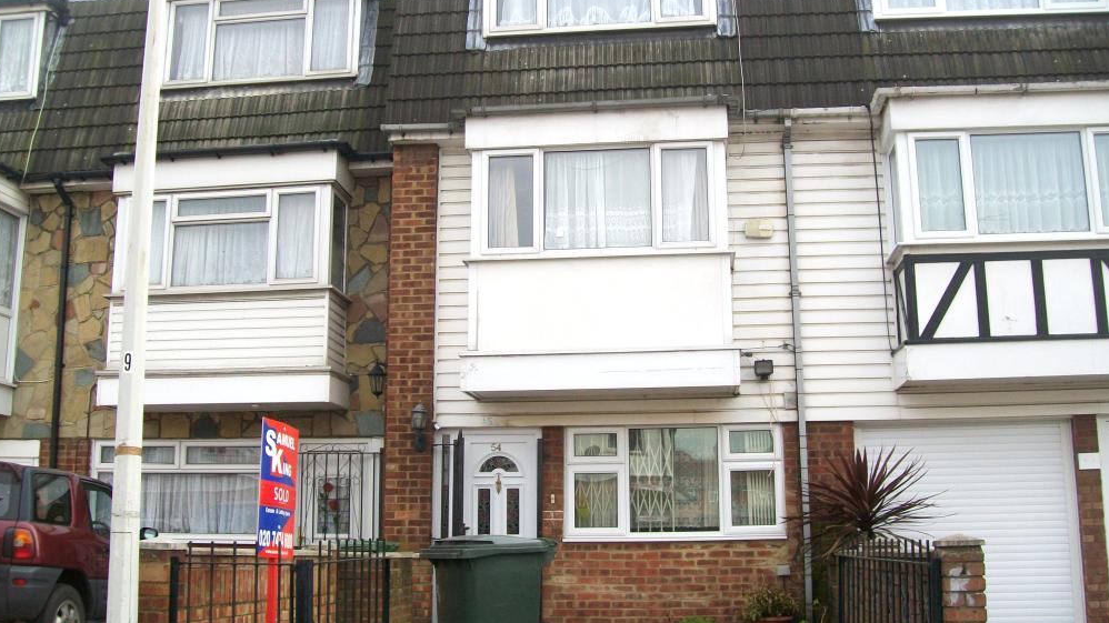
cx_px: 554
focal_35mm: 38
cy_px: 313
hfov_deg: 52.8
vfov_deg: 31.2
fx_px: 1117
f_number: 2.7
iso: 64
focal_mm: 6.1
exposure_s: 1/400
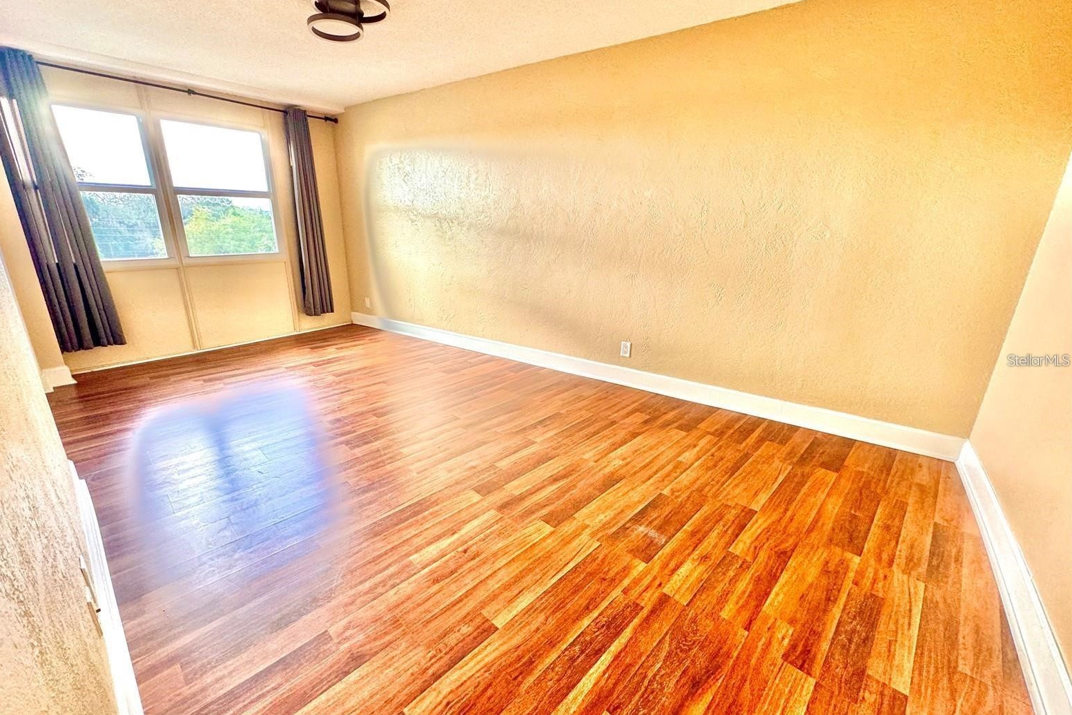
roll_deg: -0.1
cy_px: 360
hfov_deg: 100.4
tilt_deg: -16.4
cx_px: 520
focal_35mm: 15
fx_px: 447
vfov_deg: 77.3
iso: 200
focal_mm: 2.22
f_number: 2.2
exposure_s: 1/120
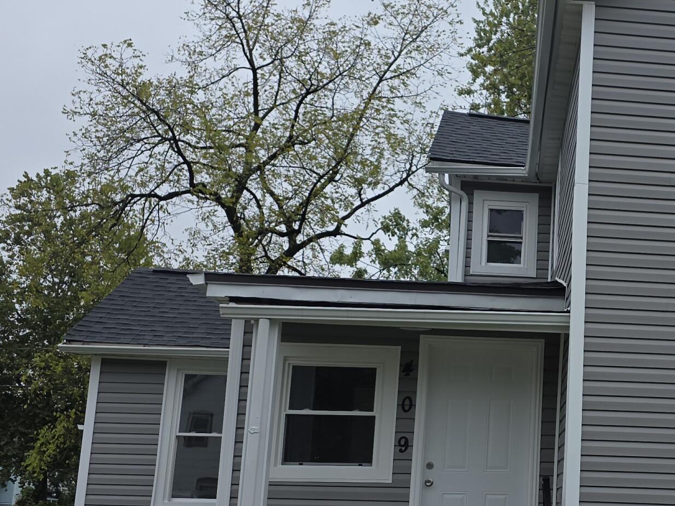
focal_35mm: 56
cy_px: 289
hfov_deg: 32.1
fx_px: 1092
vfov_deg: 26.1
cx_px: 646
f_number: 1.7
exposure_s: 1/643
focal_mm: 6.3
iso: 12
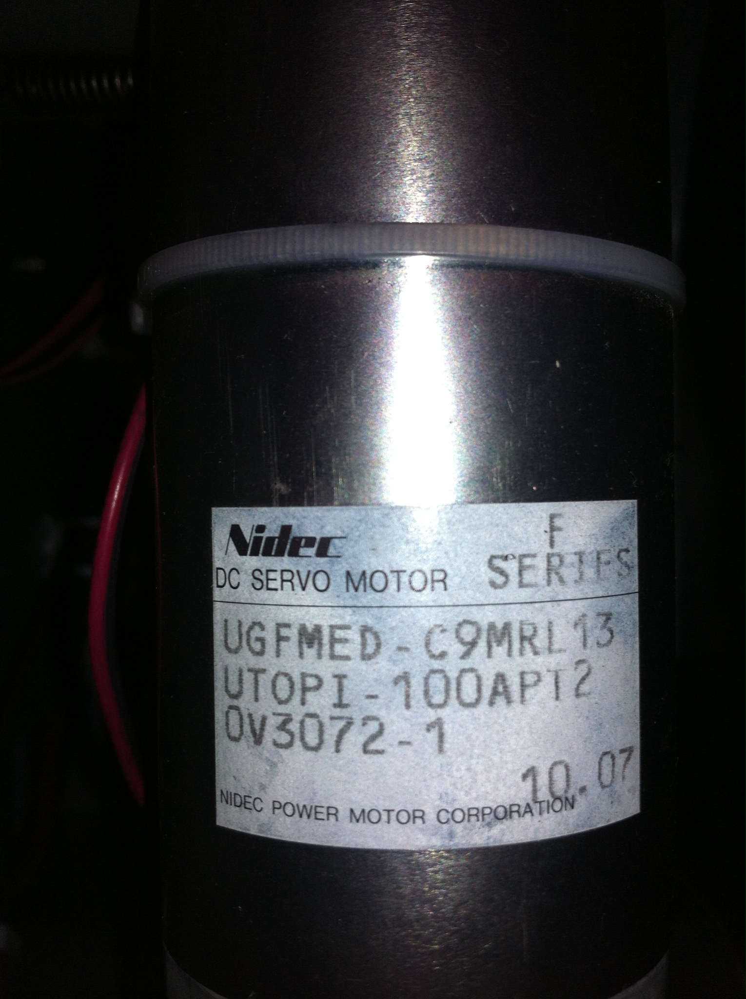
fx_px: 1008
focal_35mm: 35
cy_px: 500
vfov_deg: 52.7
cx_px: 373
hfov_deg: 40.6
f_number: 2.8
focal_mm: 3.85
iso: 80
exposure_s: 1/427
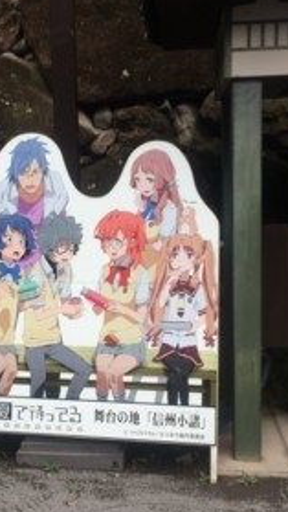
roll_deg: +2.2
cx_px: 95
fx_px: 692
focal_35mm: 51
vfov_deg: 40.6
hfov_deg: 23.4
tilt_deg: -7.1
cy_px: 273
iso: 32
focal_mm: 4.15
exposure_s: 1/122
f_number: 2.2
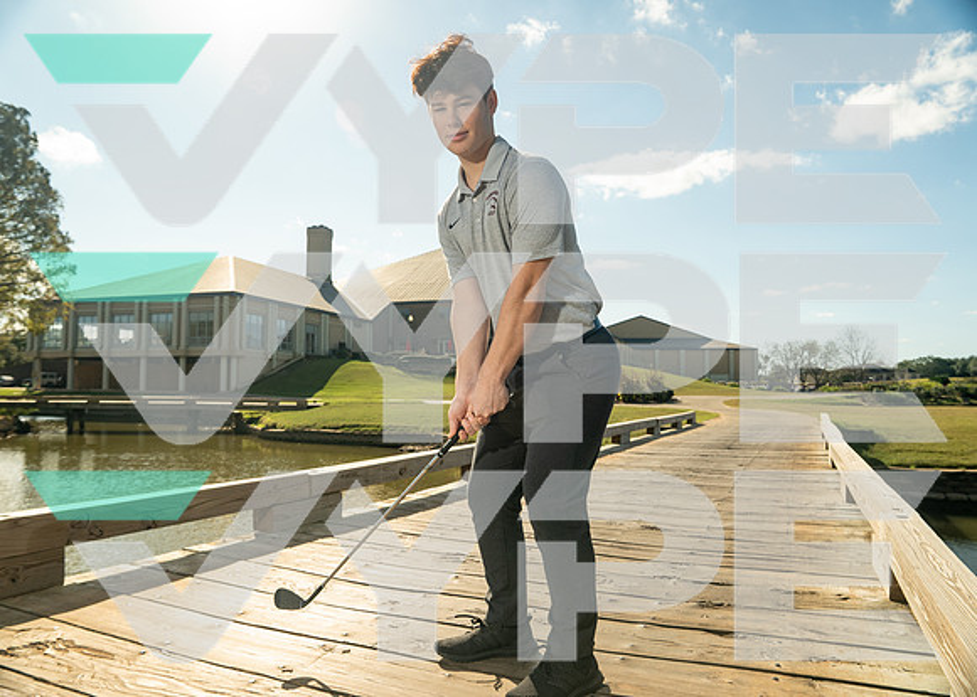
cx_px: 488
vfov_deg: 53.1
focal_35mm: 25
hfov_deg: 70.0
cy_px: 348
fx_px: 698
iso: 500
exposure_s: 1/200
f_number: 5.6
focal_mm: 24
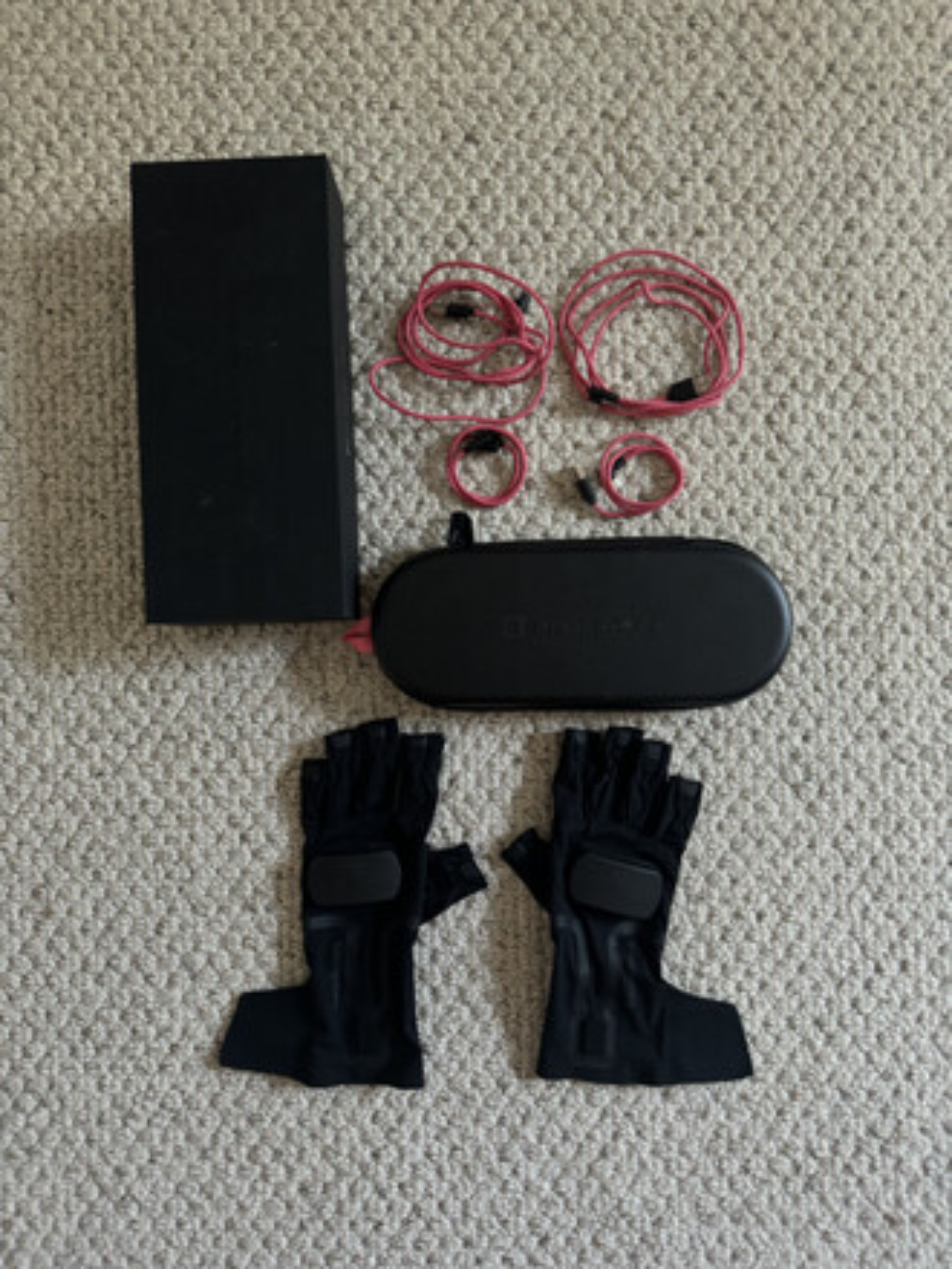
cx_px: 476
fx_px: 880
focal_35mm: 24
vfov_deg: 71.6
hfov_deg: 56.8
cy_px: 634
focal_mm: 6.76
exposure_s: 1/121
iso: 160
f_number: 1.78
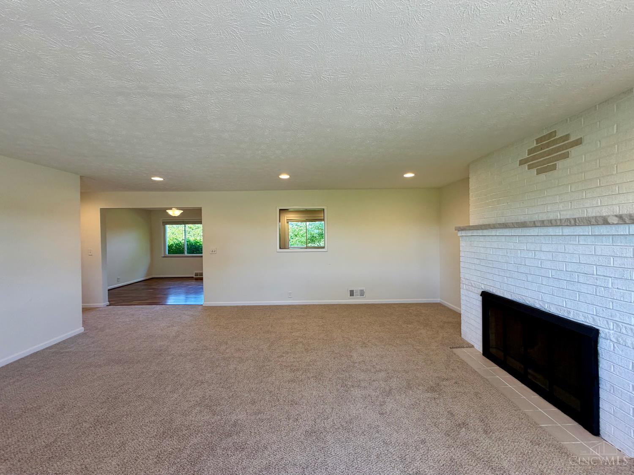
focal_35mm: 14
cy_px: 238
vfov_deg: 85.7
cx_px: 317
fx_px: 256
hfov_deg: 102.1
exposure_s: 1/120
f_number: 2.2
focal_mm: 2.22
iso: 125
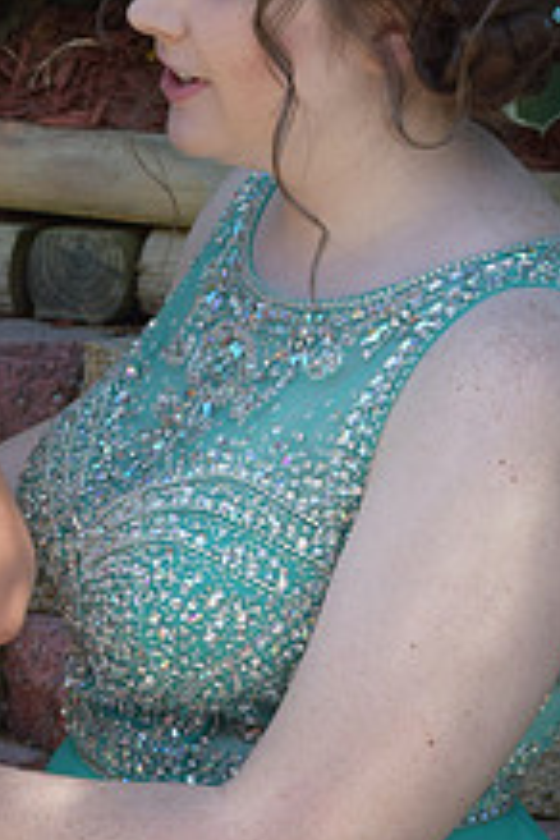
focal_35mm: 218
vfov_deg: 9.4
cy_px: 372
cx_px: -94
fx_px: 5094
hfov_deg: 6.3
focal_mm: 55
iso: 400
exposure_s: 1/200
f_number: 7.1
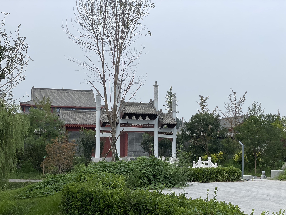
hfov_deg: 36.8
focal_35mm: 52
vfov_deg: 28.0
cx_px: 143
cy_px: 108
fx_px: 430
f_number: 2
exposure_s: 1/1295
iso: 25
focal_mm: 6
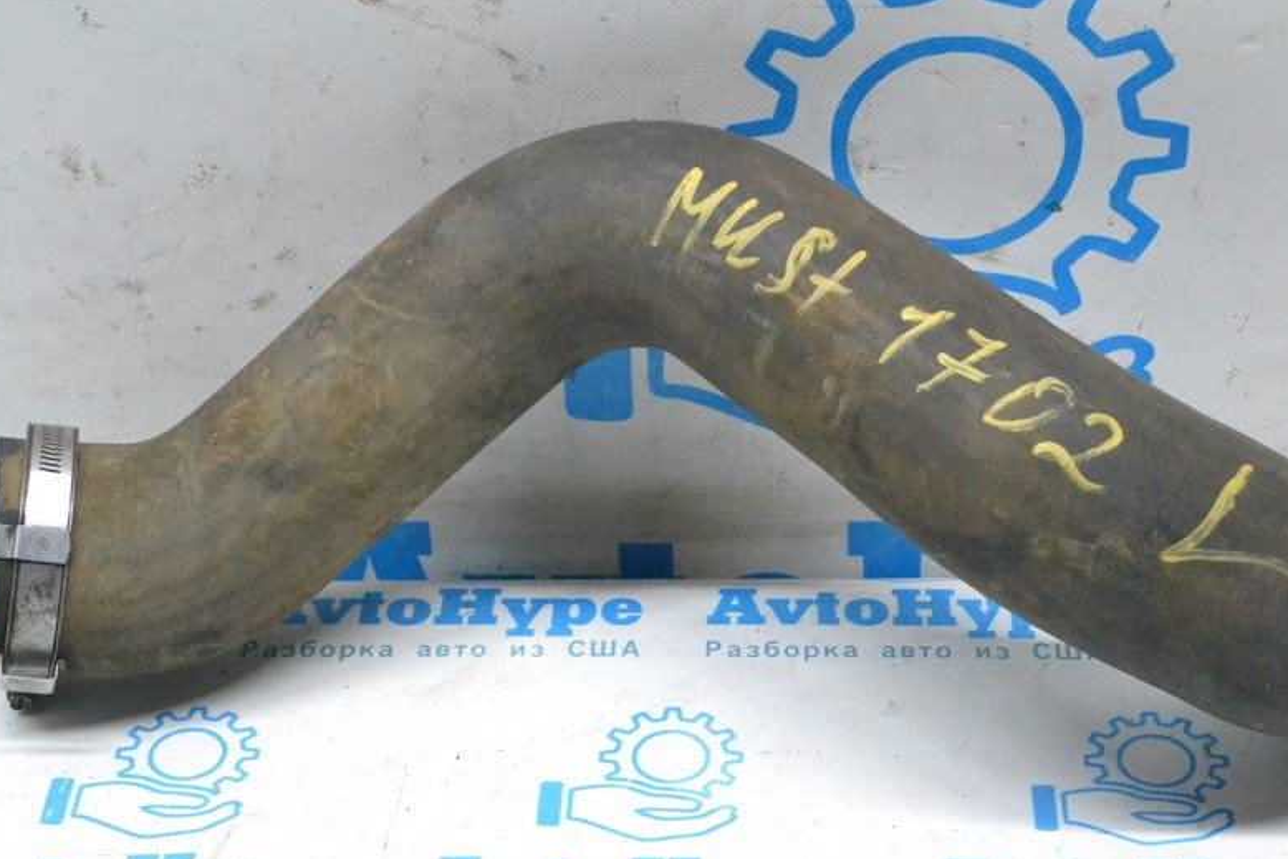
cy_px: 454
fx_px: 2827
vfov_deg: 17.3
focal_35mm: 79
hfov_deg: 25.6
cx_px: 747
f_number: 9
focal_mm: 40
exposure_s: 1/160
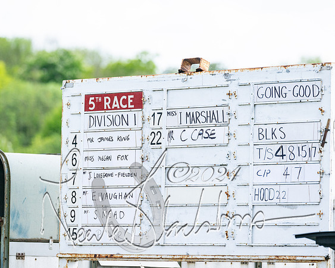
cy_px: 134
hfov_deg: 8.6
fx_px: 2234
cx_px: 168
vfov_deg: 6.9
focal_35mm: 225
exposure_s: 1/4000
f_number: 4
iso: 400
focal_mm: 200
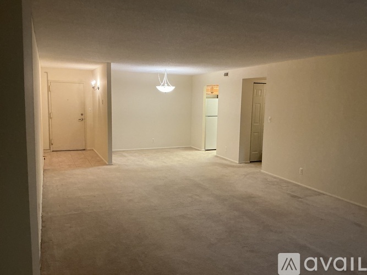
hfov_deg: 61.7
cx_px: 184
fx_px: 307
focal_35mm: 29
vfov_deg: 48.2
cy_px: 138
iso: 200
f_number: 1.8
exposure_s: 1/60
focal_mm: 3
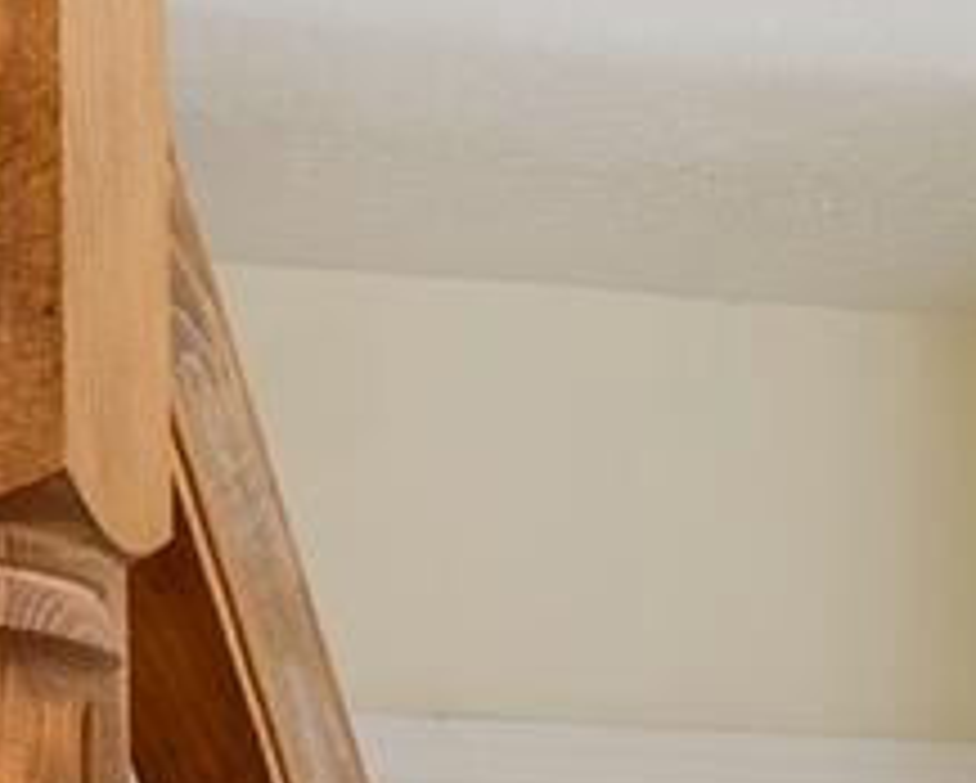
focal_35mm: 168
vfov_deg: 8.4
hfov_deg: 8.1
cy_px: 1942
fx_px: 4857
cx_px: 3666
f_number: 6.3
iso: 320
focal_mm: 19
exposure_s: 1/3
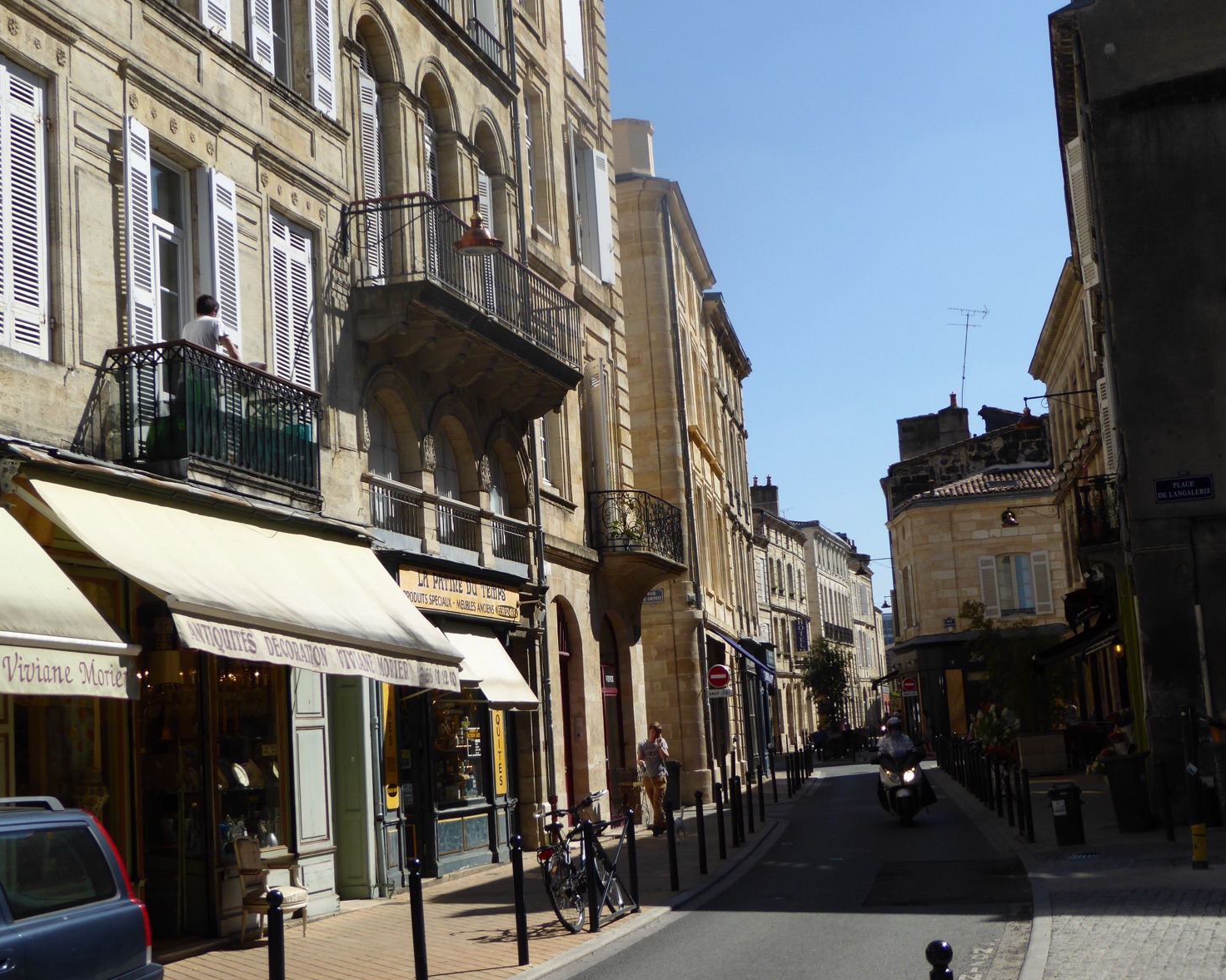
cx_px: 563
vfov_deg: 29.1
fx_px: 1886
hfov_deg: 36.0
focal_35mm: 52
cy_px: 486
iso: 100
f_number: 4
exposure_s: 1/800
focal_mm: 8.4
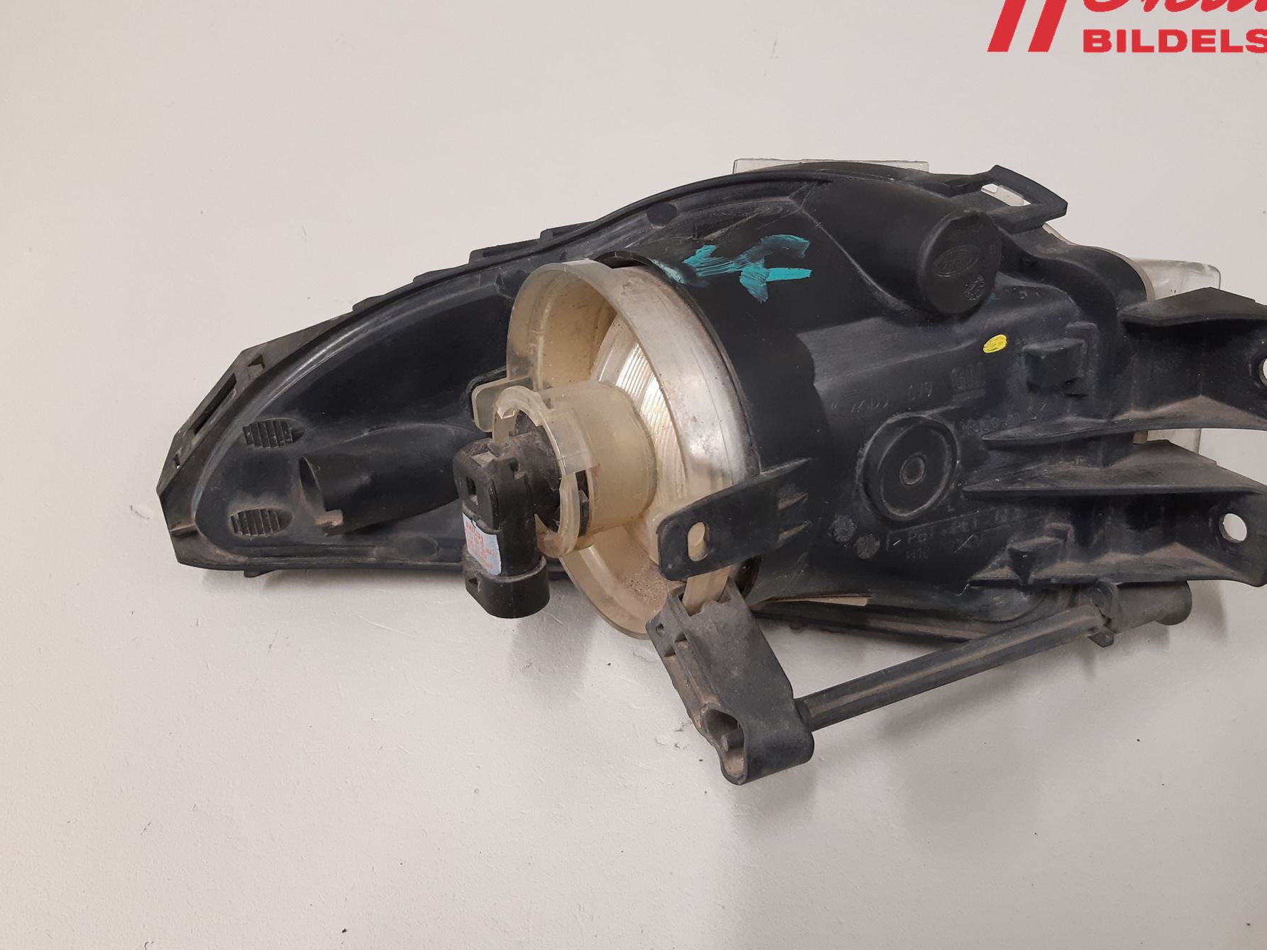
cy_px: 480
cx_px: 695
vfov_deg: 46.8
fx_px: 1098
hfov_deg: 59.9
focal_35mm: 30
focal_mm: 3.93
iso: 200
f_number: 1.7
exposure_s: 1/50
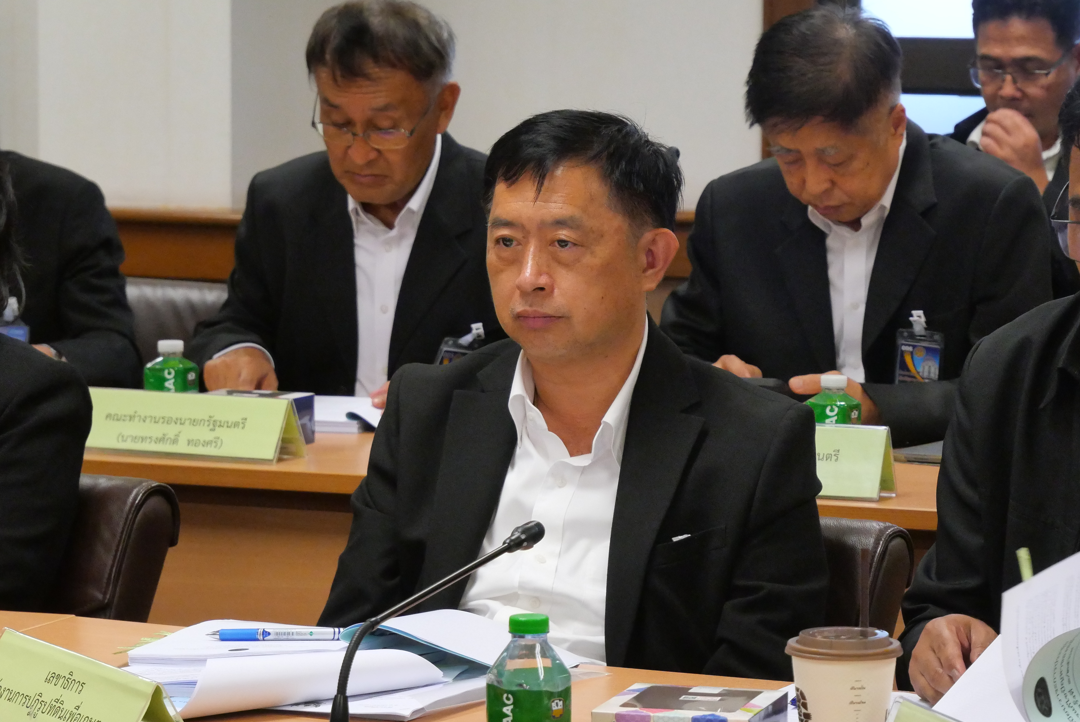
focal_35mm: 154
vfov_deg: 8.9
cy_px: 333
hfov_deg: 13.3
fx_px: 4623
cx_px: 610
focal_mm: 60
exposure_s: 1/160
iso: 3200
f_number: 5.6
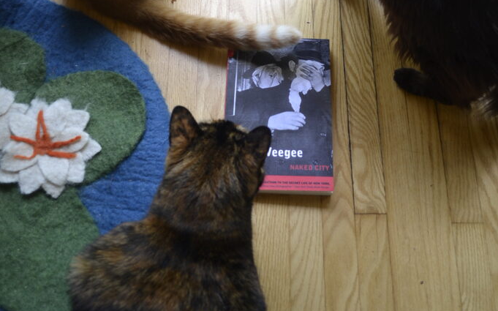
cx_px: 249
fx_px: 624
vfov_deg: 26.5
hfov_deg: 43.5
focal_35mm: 46
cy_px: 4
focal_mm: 20
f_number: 3.8
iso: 400
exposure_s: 1/20
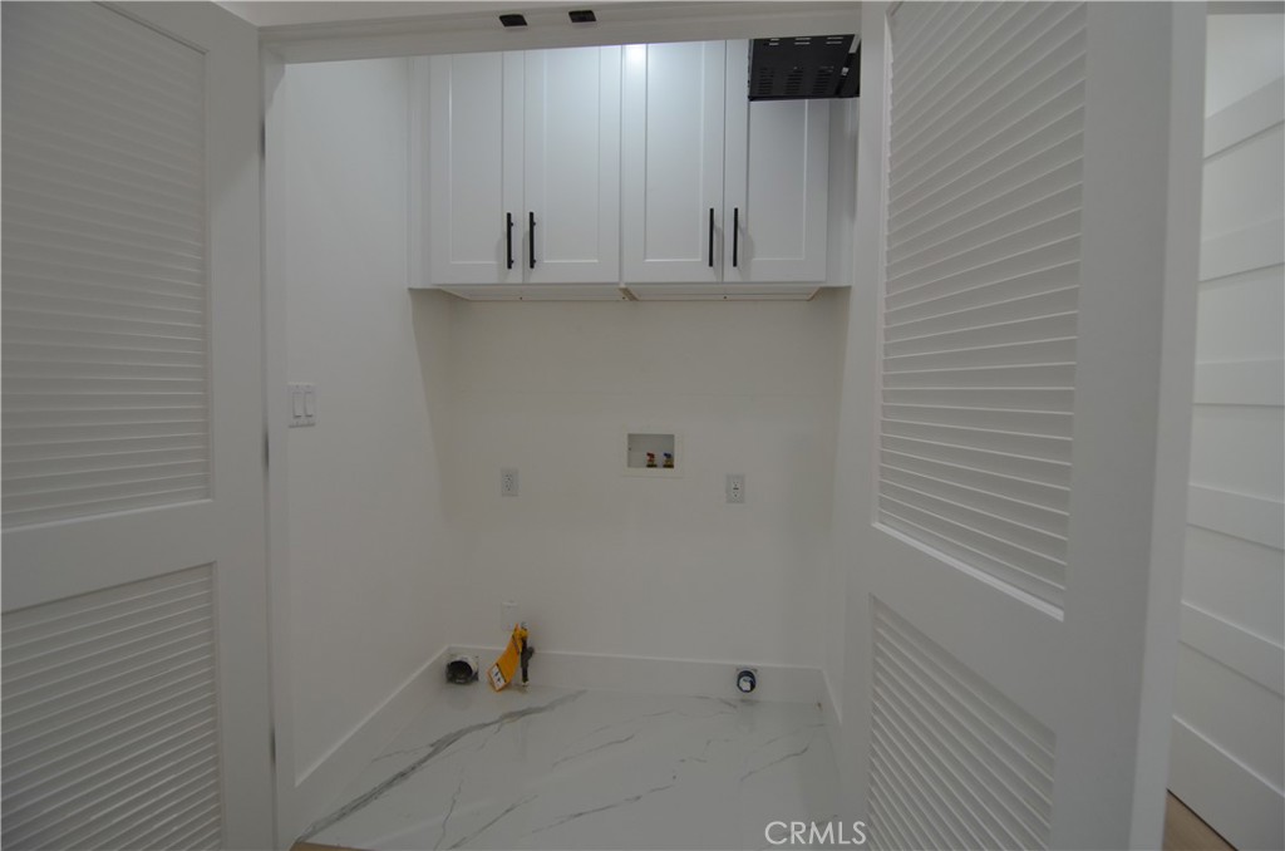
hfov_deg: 95.1
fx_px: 588
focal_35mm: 16
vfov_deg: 71.8
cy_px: 426
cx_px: 642
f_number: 5
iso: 400
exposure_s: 1/100
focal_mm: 11
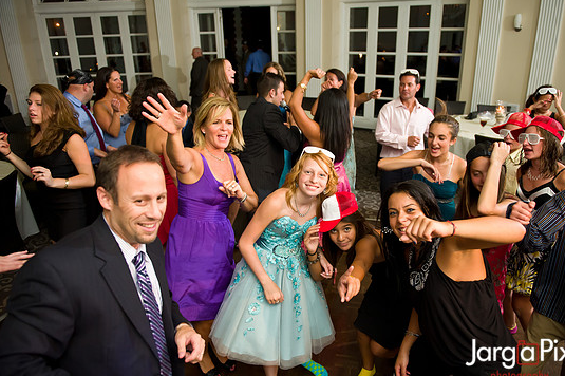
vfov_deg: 49.5
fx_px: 408
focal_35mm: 26
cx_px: 303
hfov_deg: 69.3
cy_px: 191
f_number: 3.2
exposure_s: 1/160
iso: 1600
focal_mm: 24
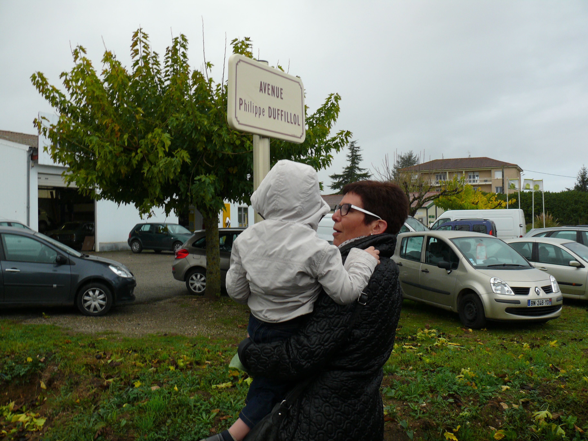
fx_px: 595
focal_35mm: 35
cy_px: 220
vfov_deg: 40.7
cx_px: 294
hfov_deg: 52.6
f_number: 4
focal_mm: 7.4
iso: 100
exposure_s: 1/160
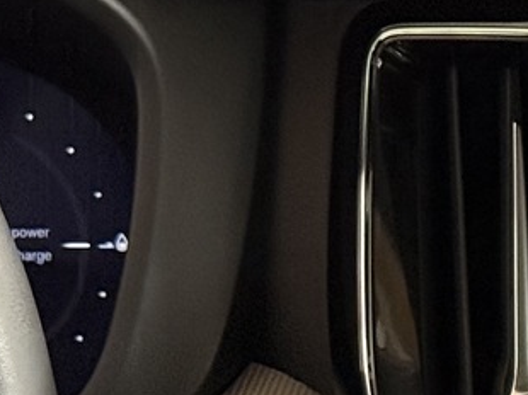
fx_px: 3399
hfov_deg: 8.4
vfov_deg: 6.6
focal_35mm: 223
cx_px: 1041
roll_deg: +1.0
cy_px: 531
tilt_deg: -21.2
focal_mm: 6.76
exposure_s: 1/34
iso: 500
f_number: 1.78
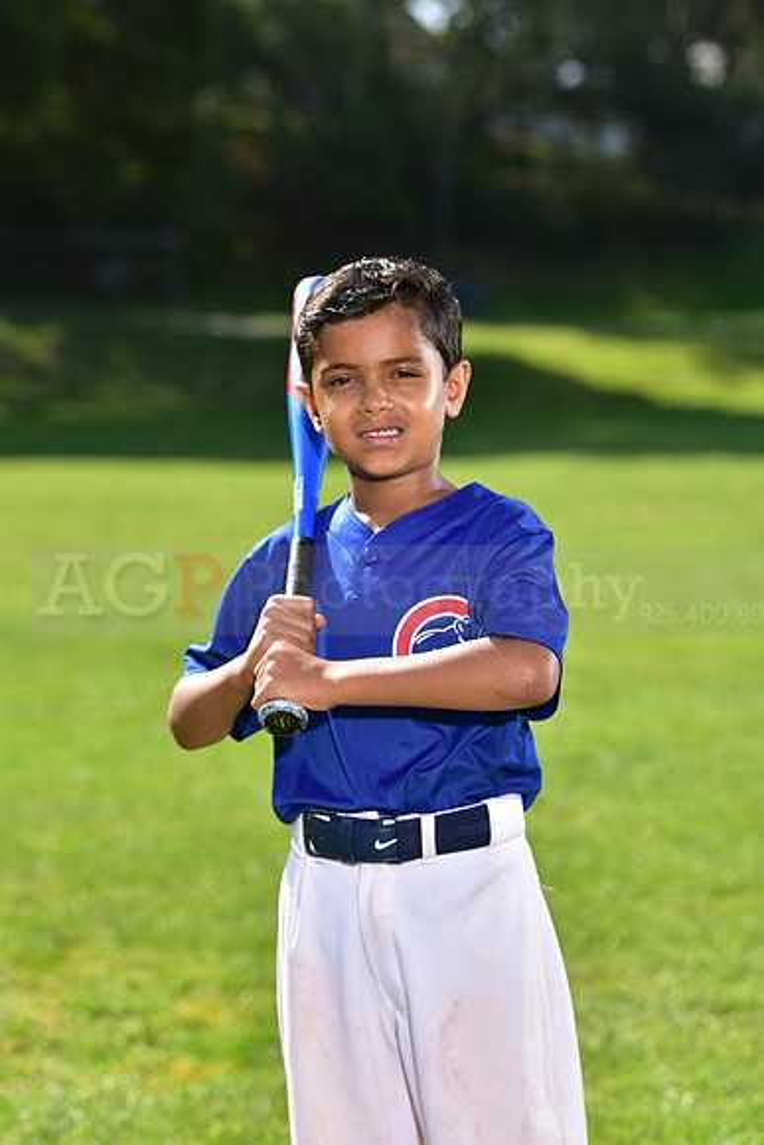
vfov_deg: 17.1
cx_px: 382
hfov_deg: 11.4
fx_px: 3817
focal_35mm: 120
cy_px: 572
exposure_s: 1/250
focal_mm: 120
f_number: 5
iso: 80
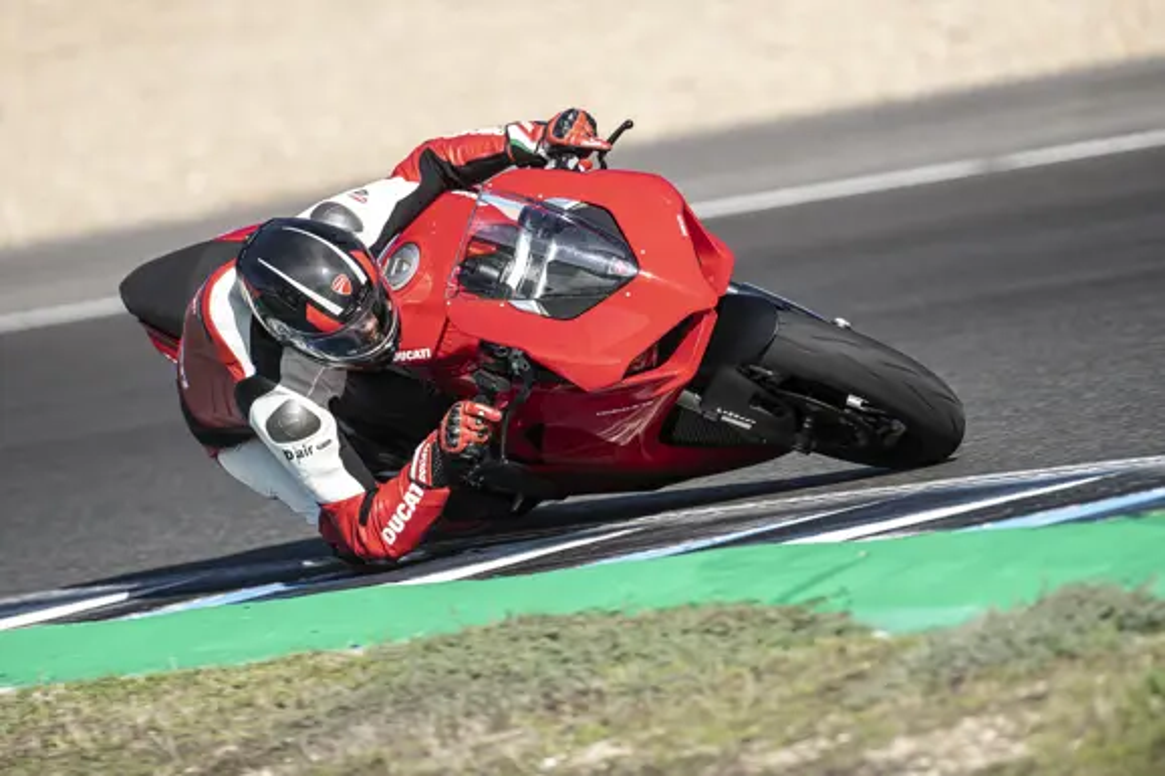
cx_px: 582
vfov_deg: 2.7
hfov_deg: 4.1
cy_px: 388
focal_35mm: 500
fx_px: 16175
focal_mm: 500
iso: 80
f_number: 5.6
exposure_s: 1/640
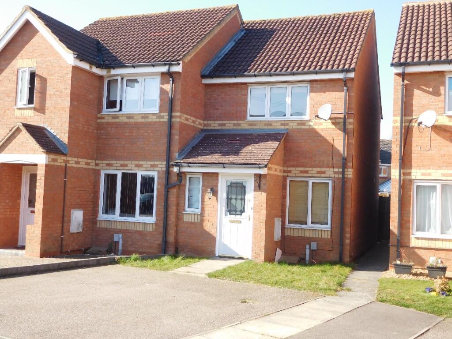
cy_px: 170
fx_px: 522
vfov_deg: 36.0
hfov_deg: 46.8
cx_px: 226
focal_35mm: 40
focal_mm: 7.1
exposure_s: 1/250
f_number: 3.9
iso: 125
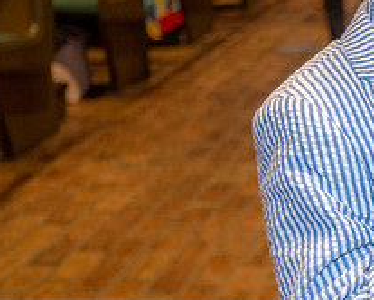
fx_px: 1307
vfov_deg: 13.1
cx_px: 477
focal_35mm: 118
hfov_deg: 15.5
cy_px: 136
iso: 1600
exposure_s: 1/125
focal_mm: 45
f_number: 4.5
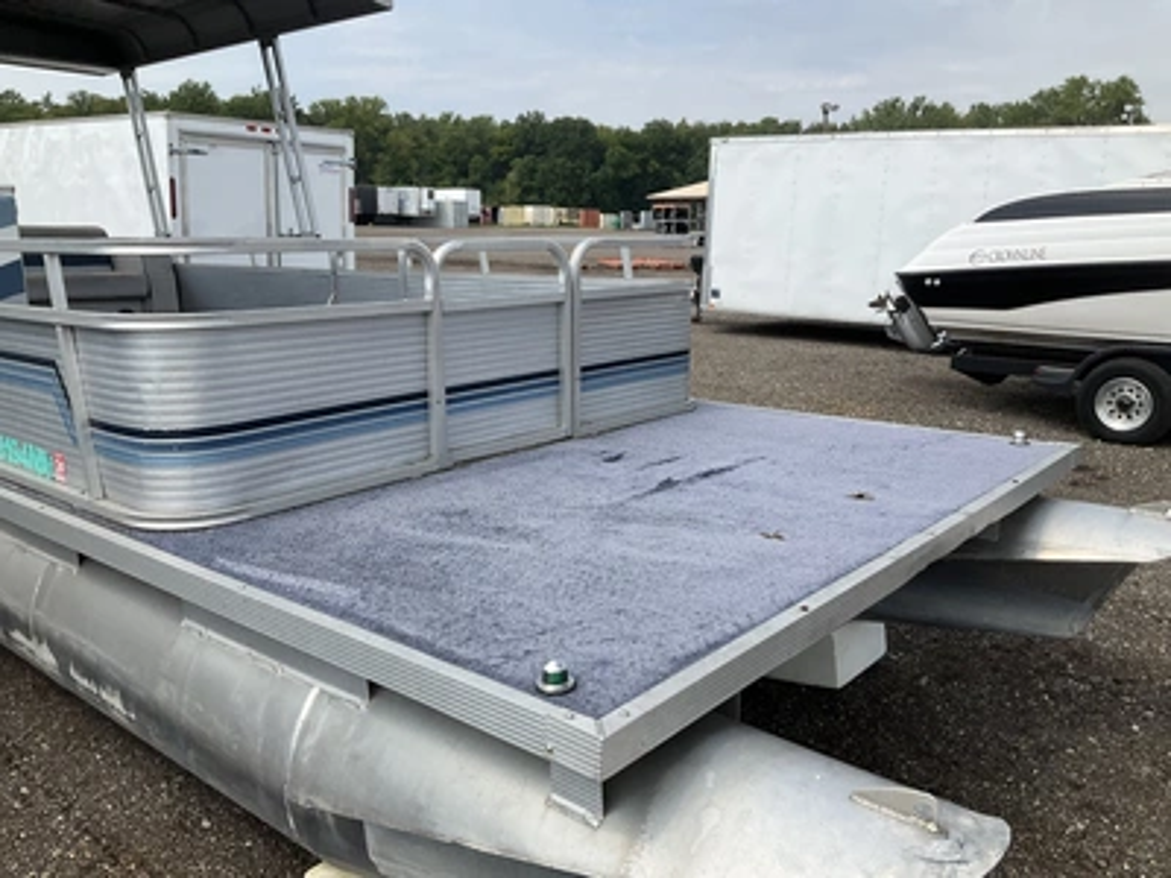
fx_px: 981
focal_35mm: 29
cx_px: 586
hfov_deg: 61.7
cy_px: 439
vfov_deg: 48.2
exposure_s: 1/1577
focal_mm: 3
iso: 25
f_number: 1.8
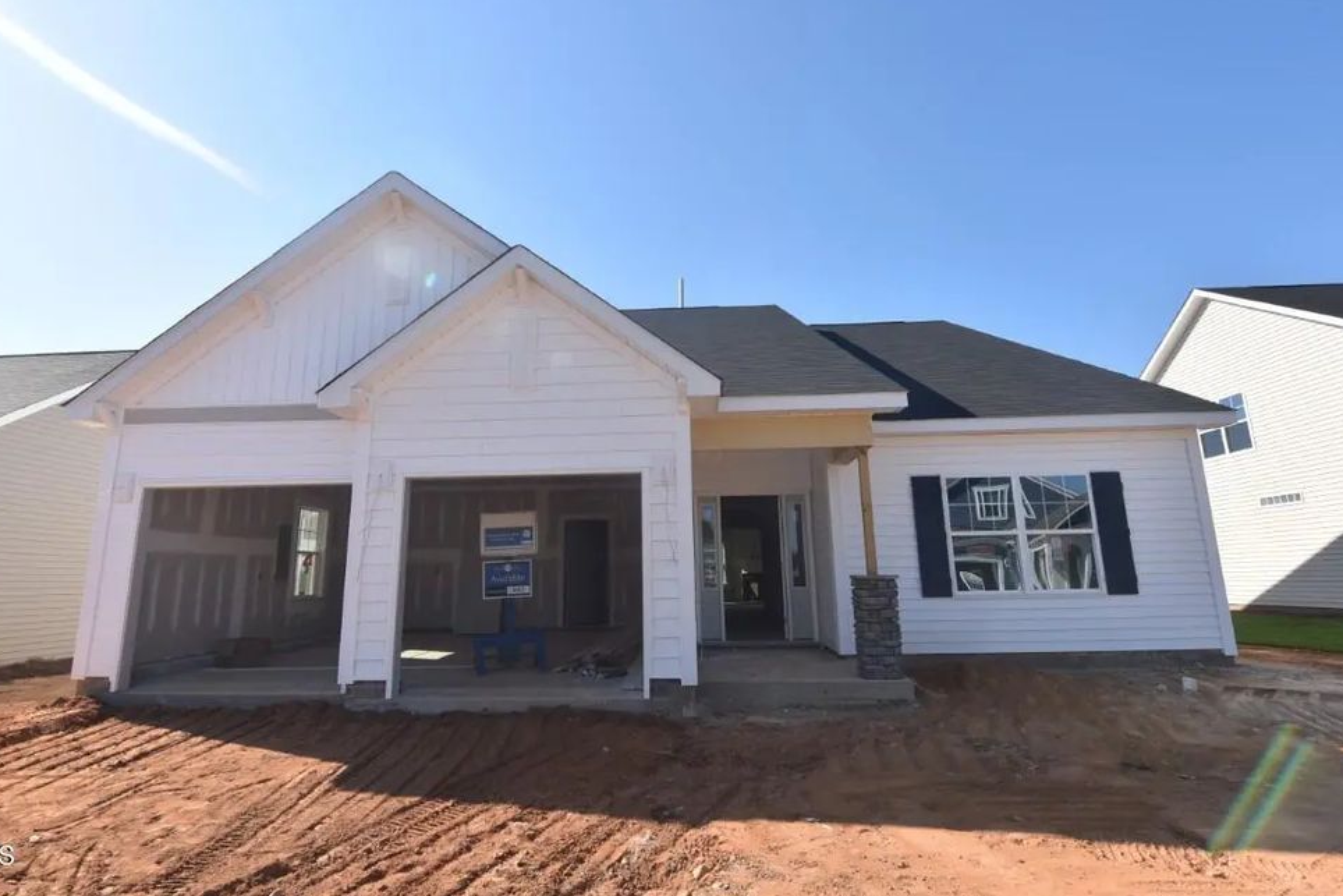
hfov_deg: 93.2
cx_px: 649
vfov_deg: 70.4
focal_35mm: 17
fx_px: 634
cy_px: 423
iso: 100
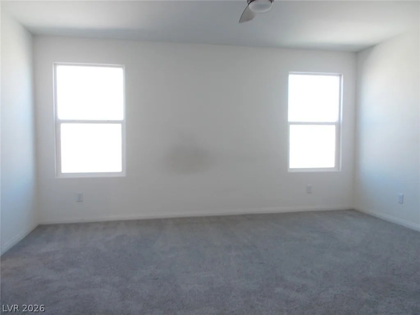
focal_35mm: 26
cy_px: 158
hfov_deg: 67.3
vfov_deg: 53.1
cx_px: 210
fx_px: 315
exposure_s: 1/25
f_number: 3.2
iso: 100
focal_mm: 4.6
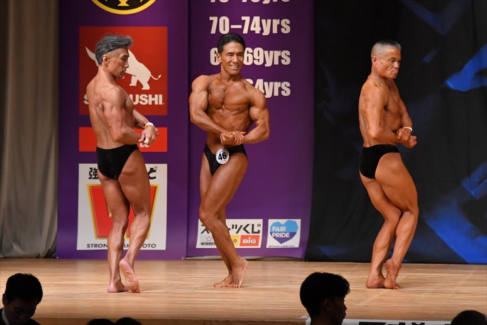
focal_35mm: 270
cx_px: 244
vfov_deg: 5.1
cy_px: 162
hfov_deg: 7.6
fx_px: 3651
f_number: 5.6
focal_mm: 180
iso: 4500
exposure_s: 1/400
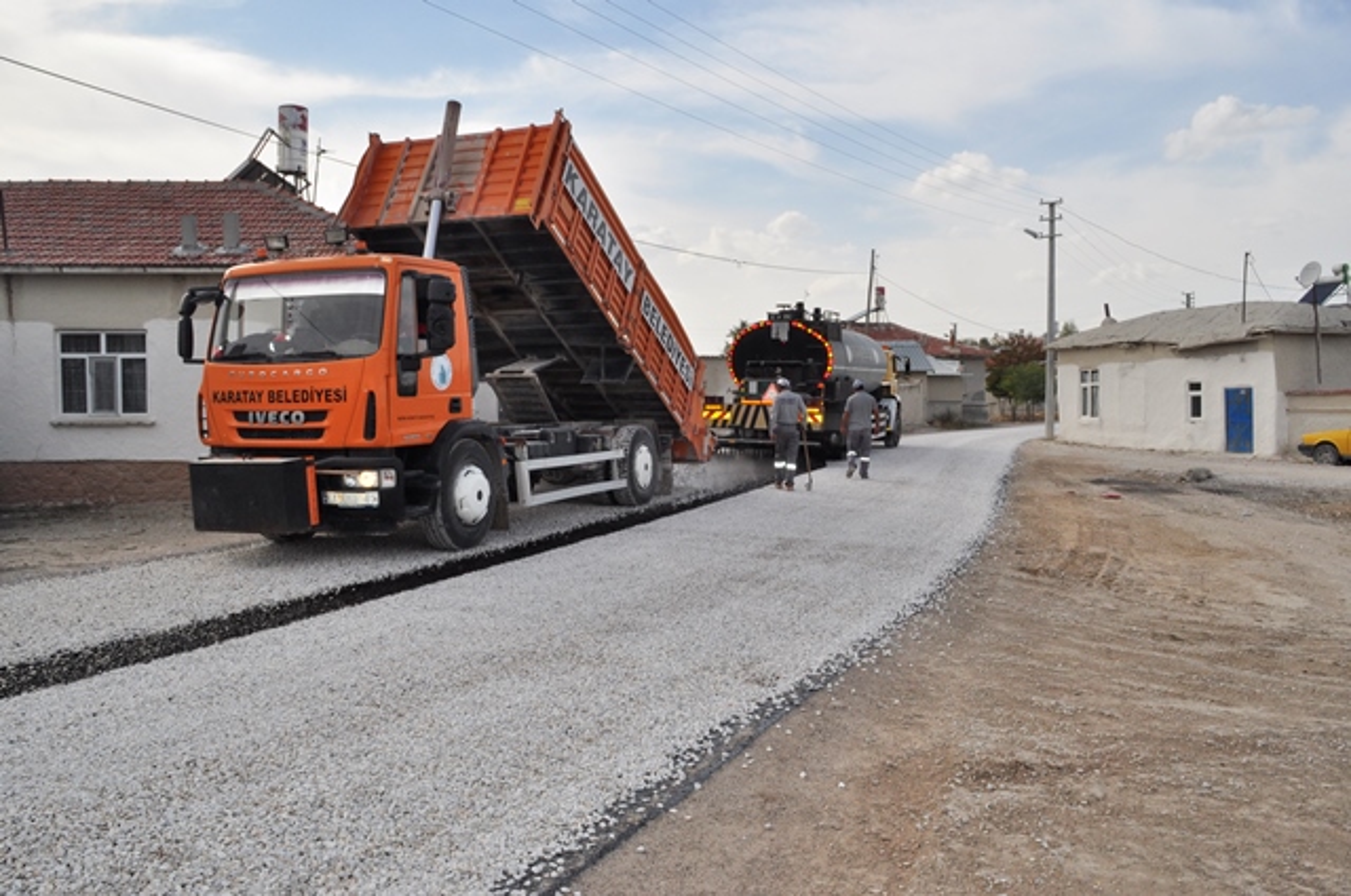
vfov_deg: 43.5
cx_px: 676
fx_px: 1124
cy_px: 448
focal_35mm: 30
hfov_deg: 62.0
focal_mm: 20
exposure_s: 1/200
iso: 400
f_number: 16
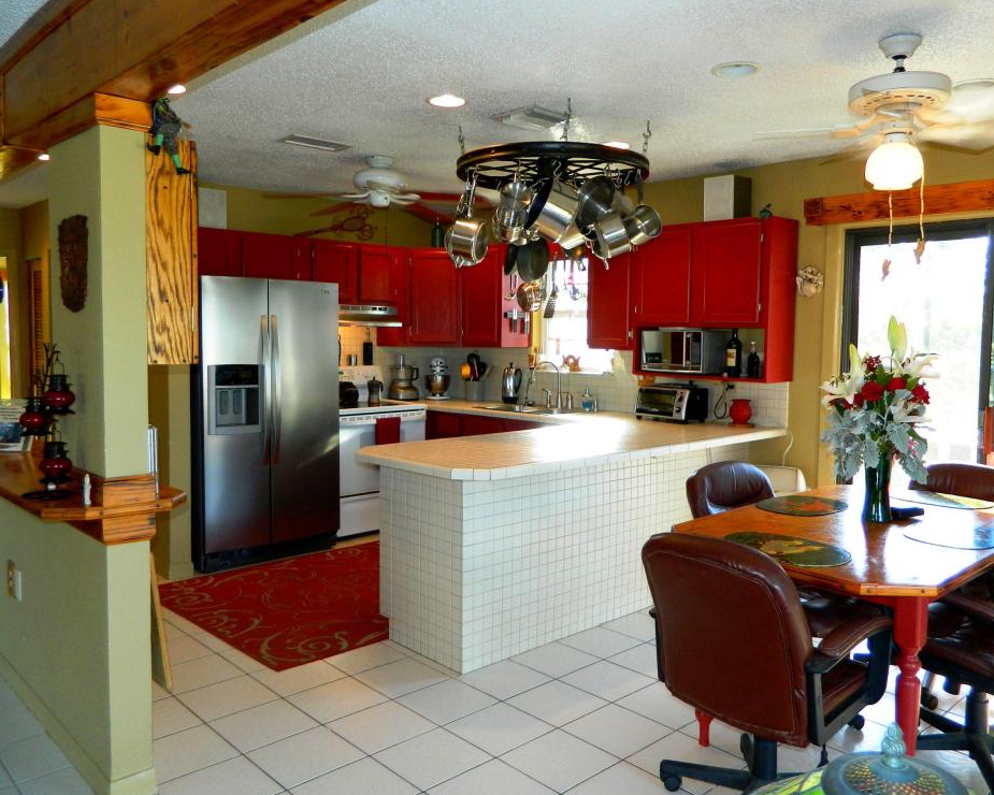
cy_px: 390
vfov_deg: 53.2
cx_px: 525
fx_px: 794
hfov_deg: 64.0
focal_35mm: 27
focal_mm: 4.5
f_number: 3.1
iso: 140
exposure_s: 1/30
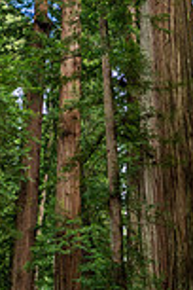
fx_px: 852
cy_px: -74
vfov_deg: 18.1
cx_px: 45
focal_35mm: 106
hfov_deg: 12.9
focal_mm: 24
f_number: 2.8
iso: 250
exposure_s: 1/160
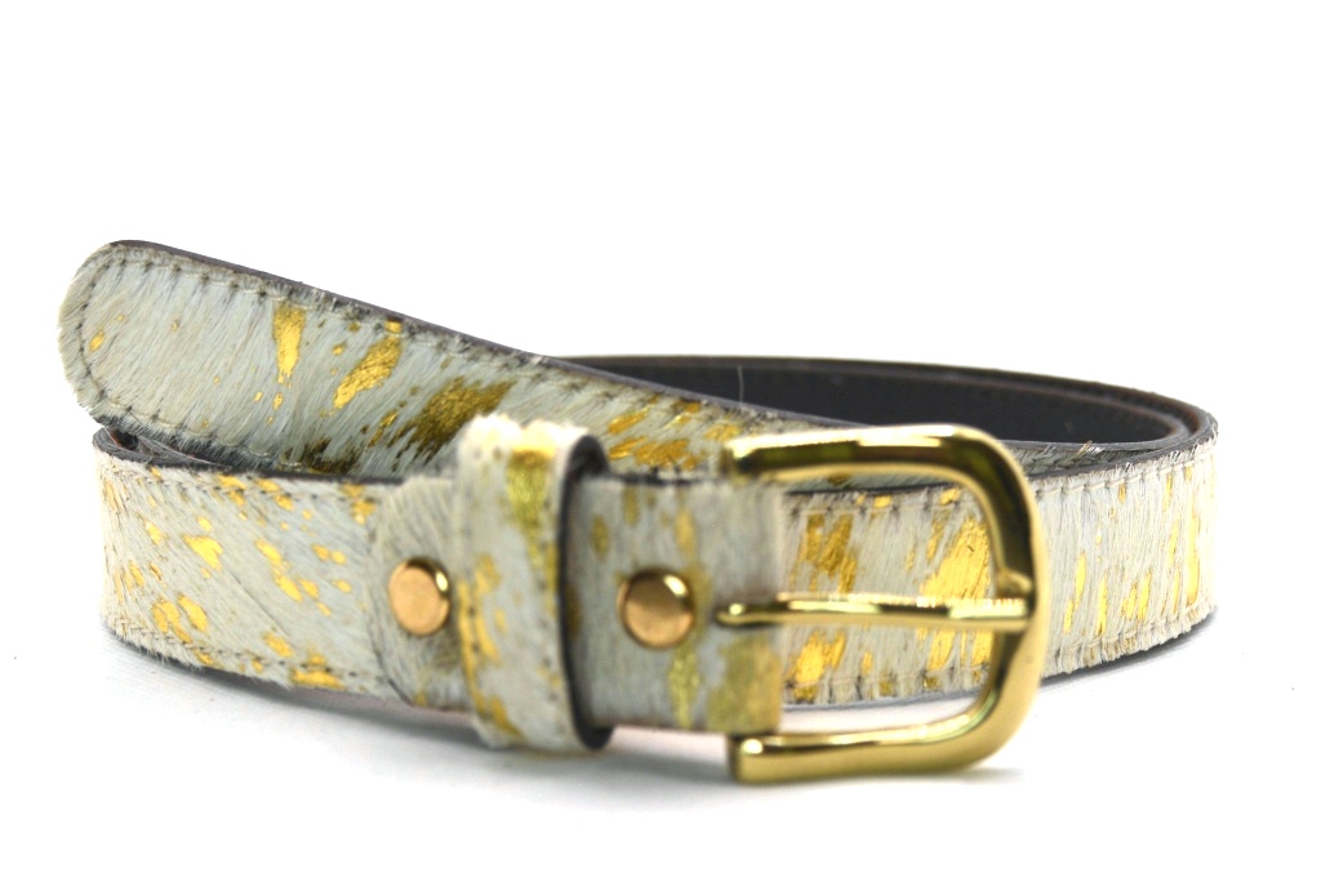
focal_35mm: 39
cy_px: 440
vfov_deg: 34.2
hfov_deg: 49.5
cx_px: 660
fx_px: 1431
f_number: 4.5
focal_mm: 26
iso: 100
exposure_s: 1/250
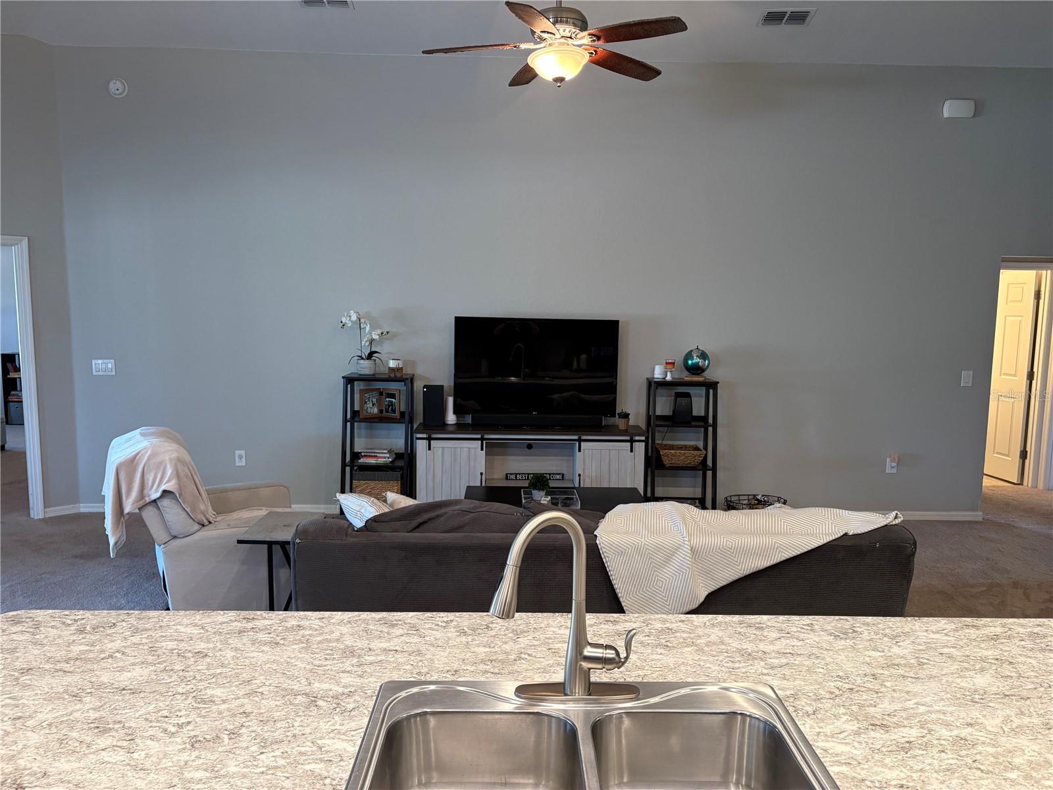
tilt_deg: -6.5
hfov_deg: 67.3
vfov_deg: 53.1
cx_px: 526
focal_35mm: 26
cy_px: 395
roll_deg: -0.4
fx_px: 791
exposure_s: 1/60
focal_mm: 5.96
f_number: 1.6
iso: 160
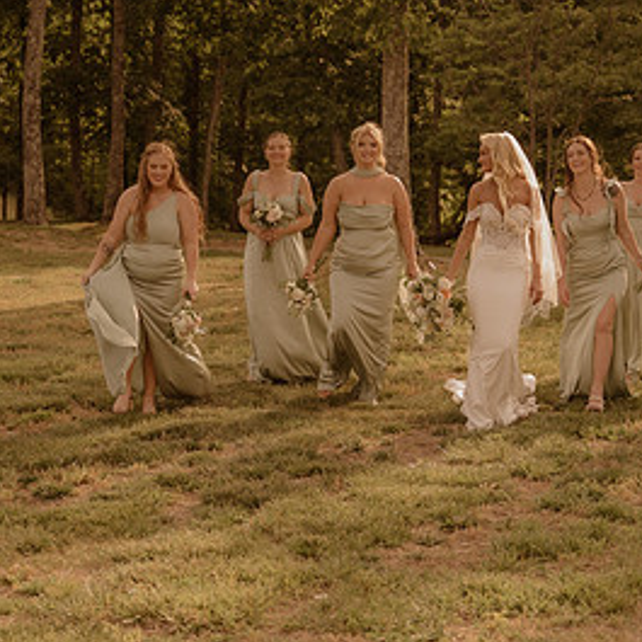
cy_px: 272
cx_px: 426
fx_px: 1909
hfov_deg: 19.0
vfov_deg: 19.1
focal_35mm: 91
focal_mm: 43
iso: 500
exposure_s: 1/2500
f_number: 2.8
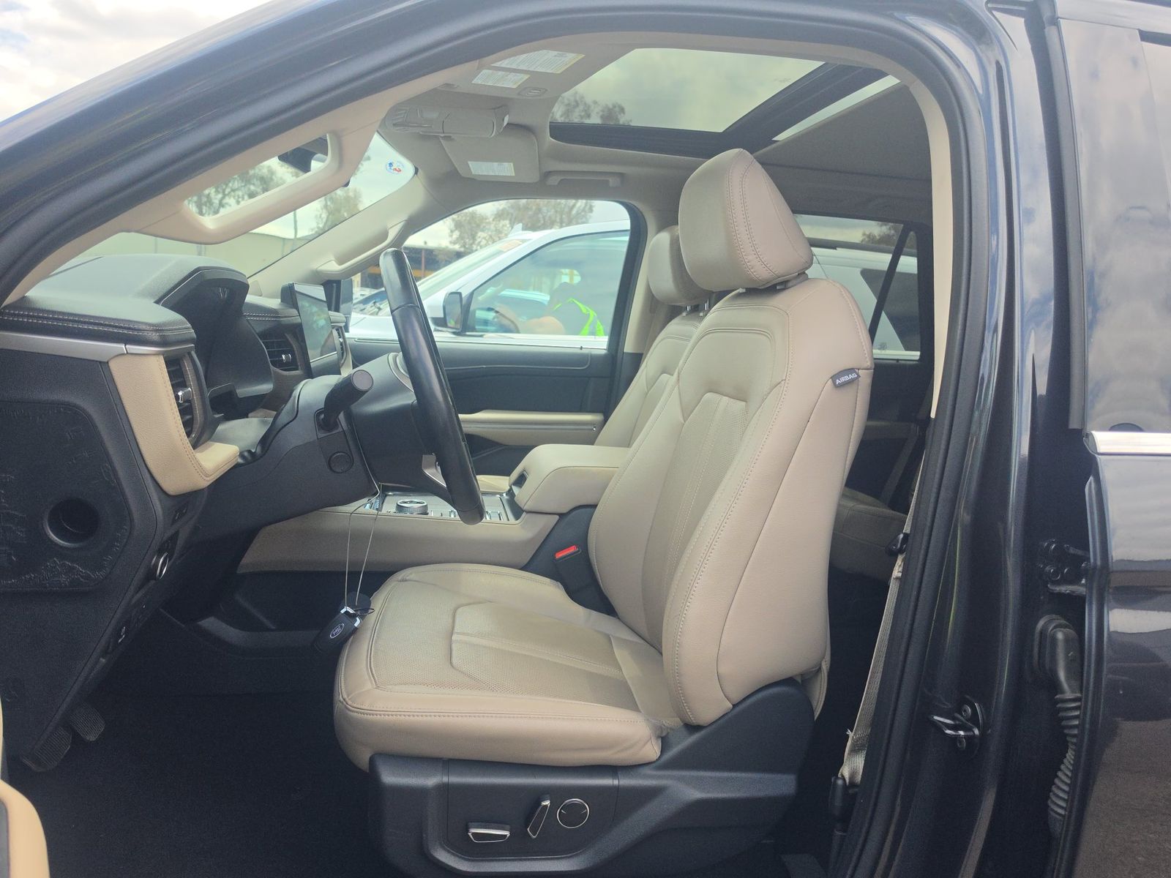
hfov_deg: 73.9
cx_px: 586
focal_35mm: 23
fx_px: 778
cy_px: 439
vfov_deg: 58.9
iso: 63
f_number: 1.4
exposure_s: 1/2715
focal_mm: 6.5
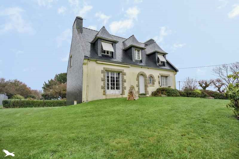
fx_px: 122
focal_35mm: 18
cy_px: 80
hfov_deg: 88.8
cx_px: 120
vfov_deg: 66.2
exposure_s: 1/160
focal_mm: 18.4
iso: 800
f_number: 8
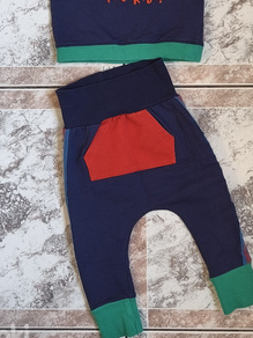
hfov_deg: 24.4
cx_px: 131
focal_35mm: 60
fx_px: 585
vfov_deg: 31.6
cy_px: 86
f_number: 1.65
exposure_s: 1/50
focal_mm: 6.18
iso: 250
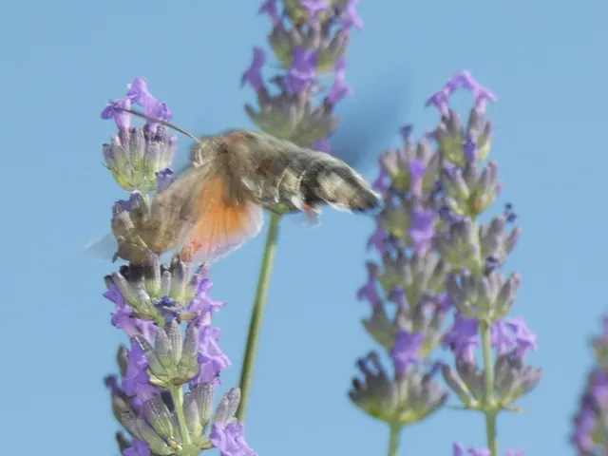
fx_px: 2371
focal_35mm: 135
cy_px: 228
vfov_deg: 11.0
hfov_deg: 14.6
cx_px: 304
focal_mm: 24.2
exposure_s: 1/250
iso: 80
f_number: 5.3
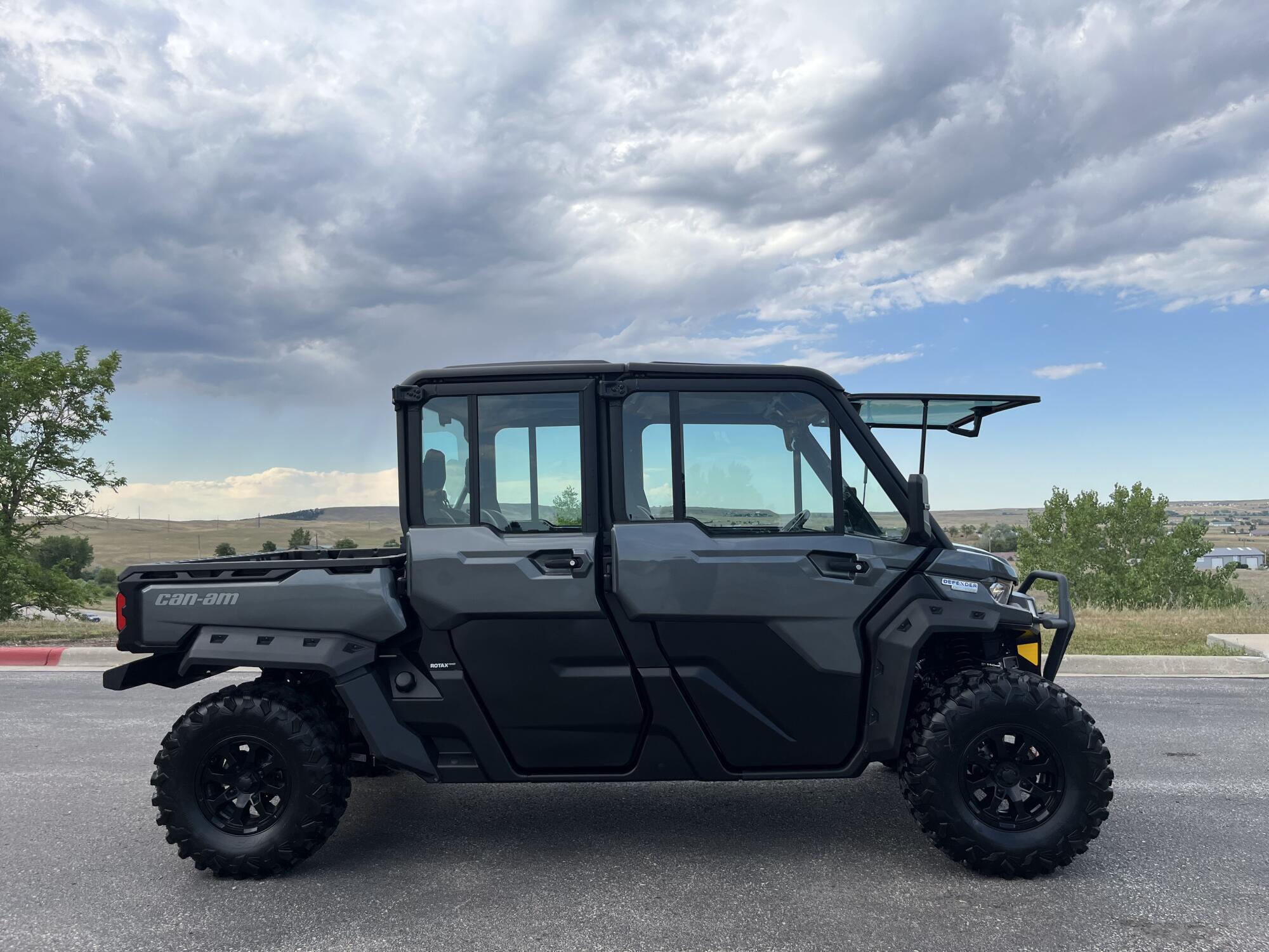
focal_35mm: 26
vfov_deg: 53.1
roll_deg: +1.6
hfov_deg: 67.3
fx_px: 953
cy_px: 476
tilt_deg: +2.8
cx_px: 634
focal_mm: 5.1
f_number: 1.6
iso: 50
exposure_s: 1/2309
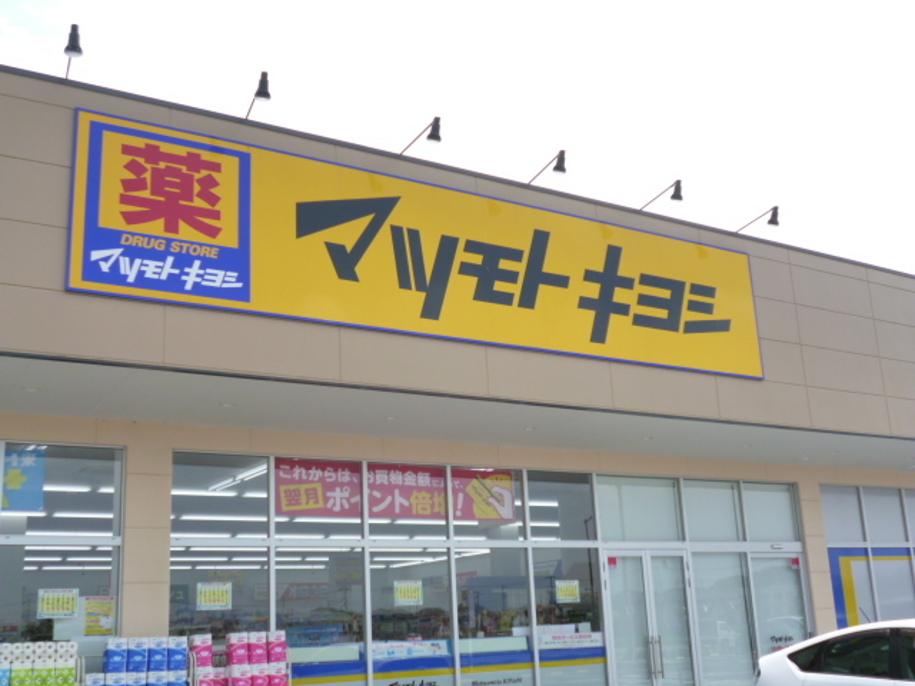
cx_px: 458
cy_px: 343
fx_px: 1004
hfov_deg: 49.0
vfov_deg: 37.7
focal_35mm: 38
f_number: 3.2
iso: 160
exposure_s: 1/640
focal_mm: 6.8
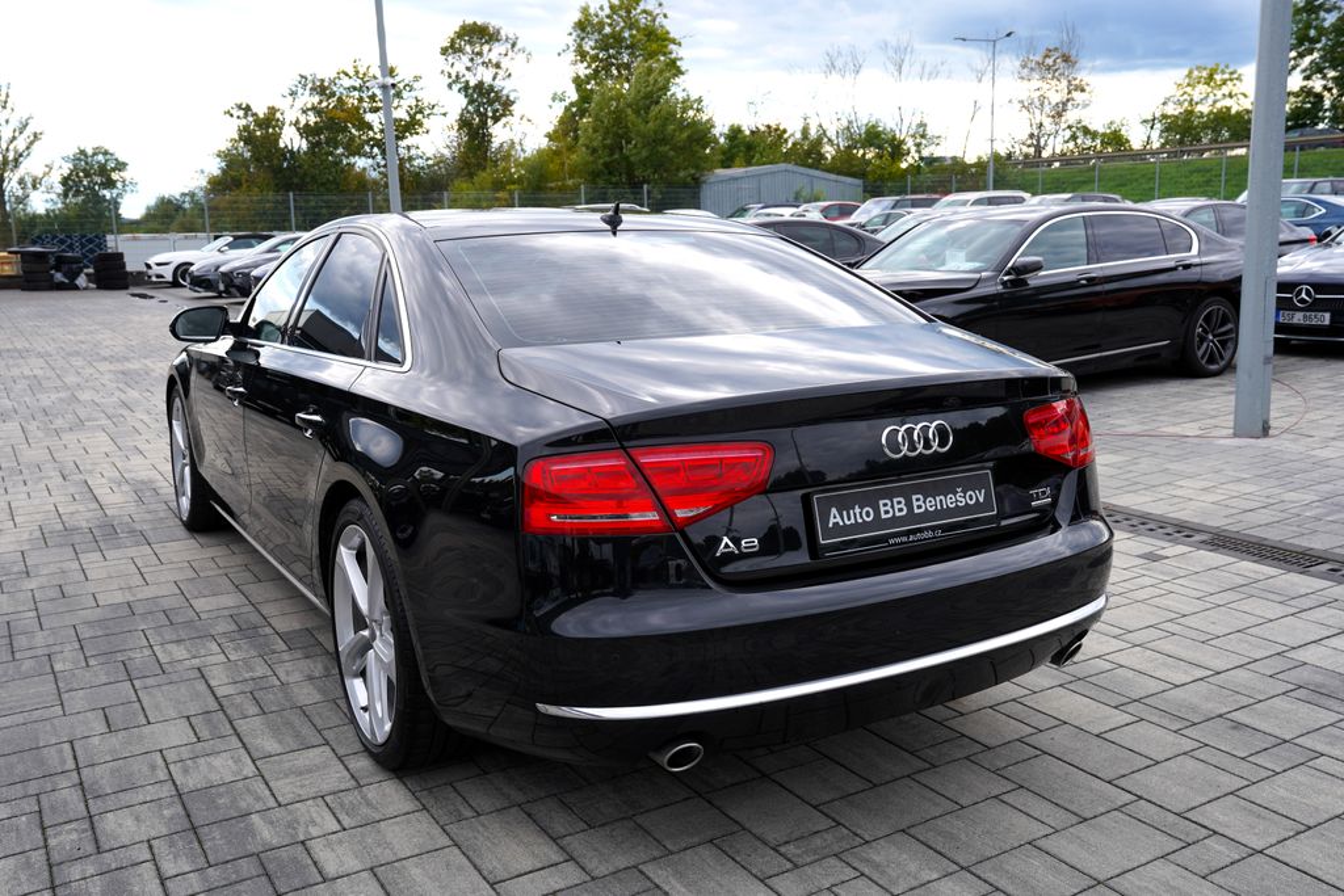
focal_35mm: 31
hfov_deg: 60.3
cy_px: 448
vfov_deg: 42.3
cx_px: 672
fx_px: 1157
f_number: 6.3
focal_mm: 31
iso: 100
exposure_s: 1/200
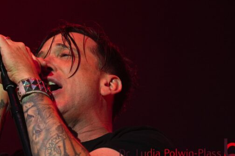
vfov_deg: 4.7
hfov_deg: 7.0
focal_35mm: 295
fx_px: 1924
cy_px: 79
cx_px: 75
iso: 1000
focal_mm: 129
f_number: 5.6
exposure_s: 1/200
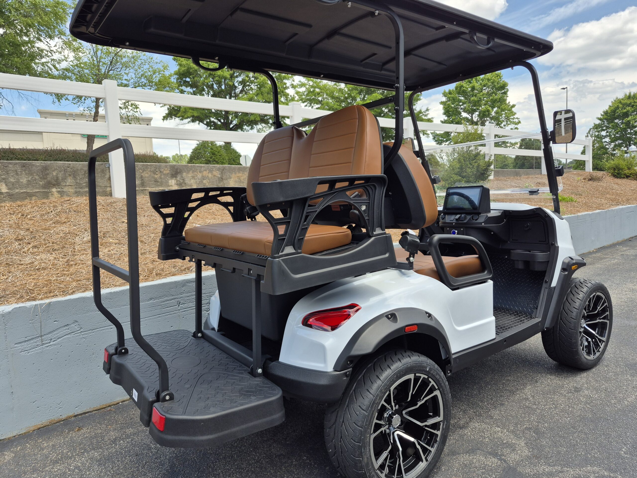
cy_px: 239
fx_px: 423
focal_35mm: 23
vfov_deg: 58.9
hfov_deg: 73.9
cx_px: 318
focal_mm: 5.4
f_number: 1.8
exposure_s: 1/962
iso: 25
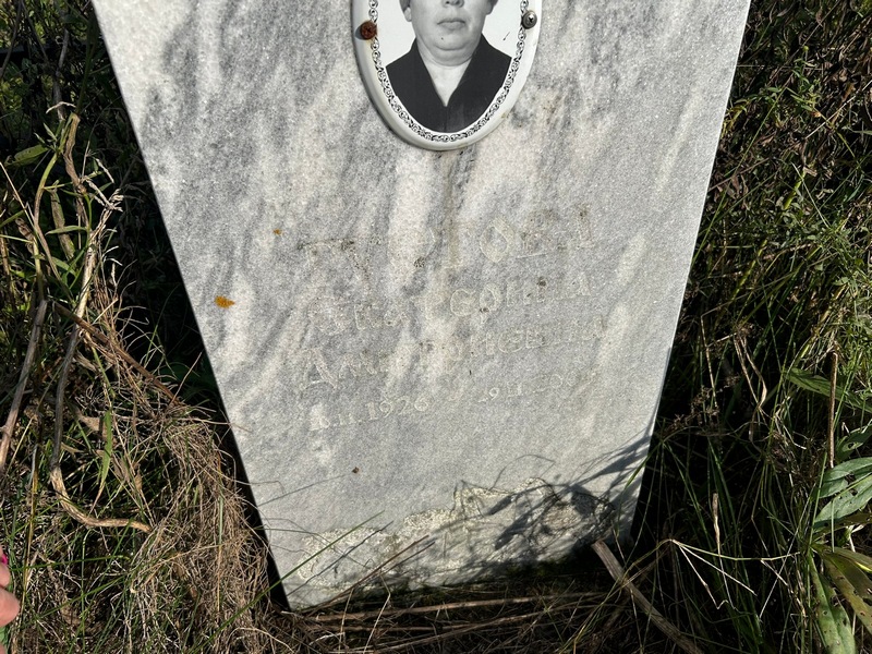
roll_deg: +1.6
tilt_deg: -39.8
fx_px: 655
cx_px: 436
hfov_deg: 67.3
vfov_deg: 53.1
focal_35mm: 26
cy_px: 327
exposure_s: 1/7463
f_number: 1.5
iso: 50
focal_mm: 5.7
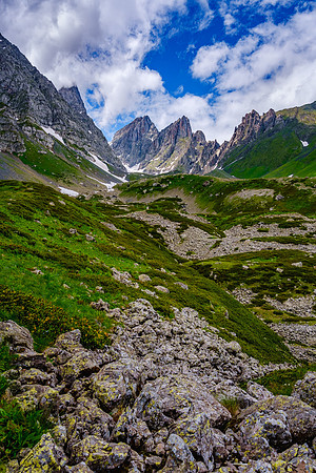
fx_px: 355
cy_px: 236
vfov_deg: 67.4
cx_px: 158
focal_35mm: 27
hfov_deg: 47.9
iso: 160
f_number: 8
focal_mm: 18.2
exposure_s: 1/30
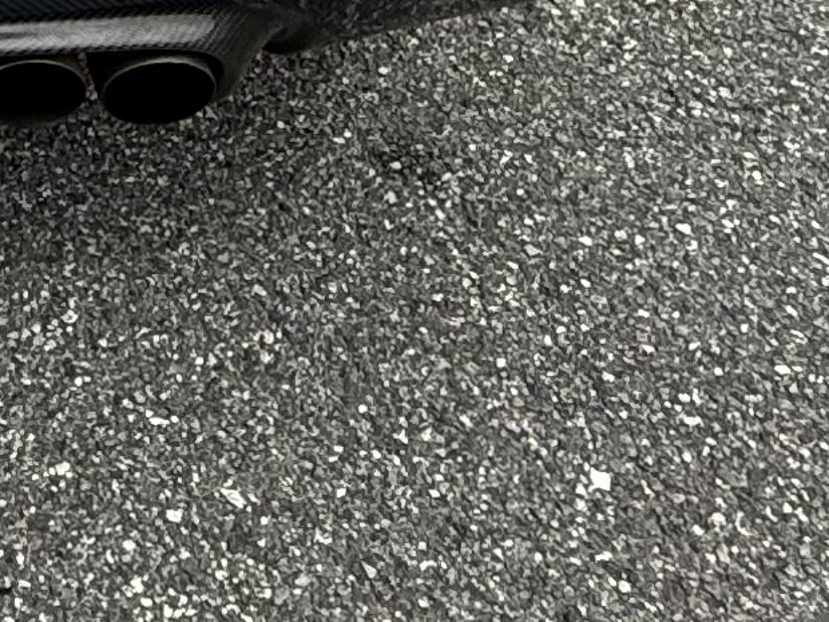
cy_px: -716
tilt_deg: -22.7
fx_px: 2179
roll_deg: +1.1
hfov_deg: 18.7
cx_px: -460
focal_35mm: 91
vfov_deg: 13.4
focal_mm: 2.22
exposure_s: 1/709
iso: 50
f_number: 2.2
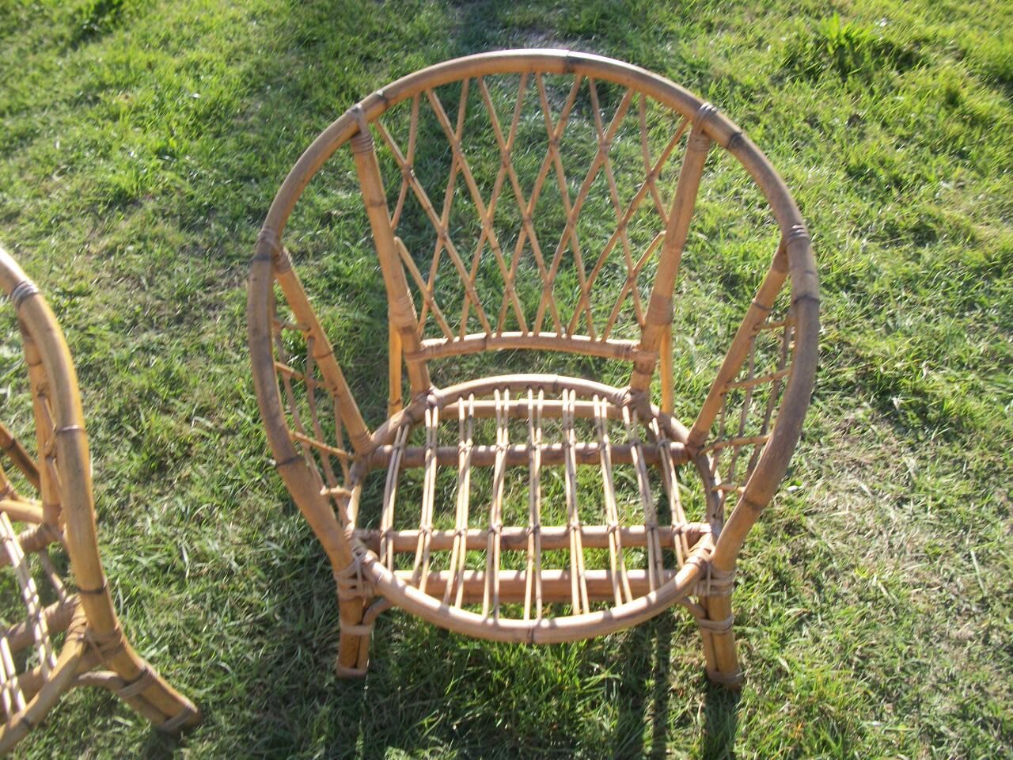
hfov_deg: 56.8
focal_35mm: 32
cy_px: 380
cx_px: 506
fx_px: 936
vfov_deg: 44.2
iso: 80
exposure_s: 1/60
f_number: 8.8
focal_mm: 5.7
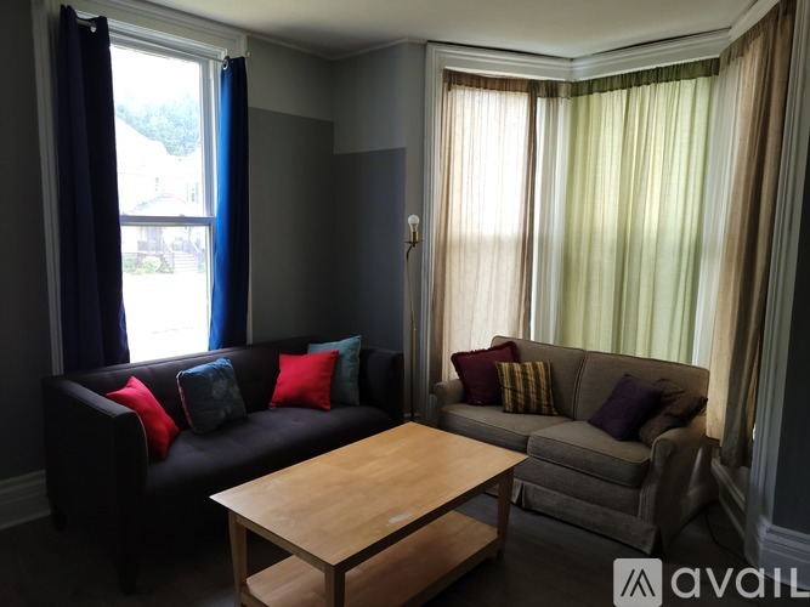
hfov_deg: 67.3
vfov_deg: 53.0
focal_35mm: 26
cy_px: 304
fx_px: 608
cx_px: 405
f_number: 1.8
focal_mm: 5.4
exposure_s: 1/60
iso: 80
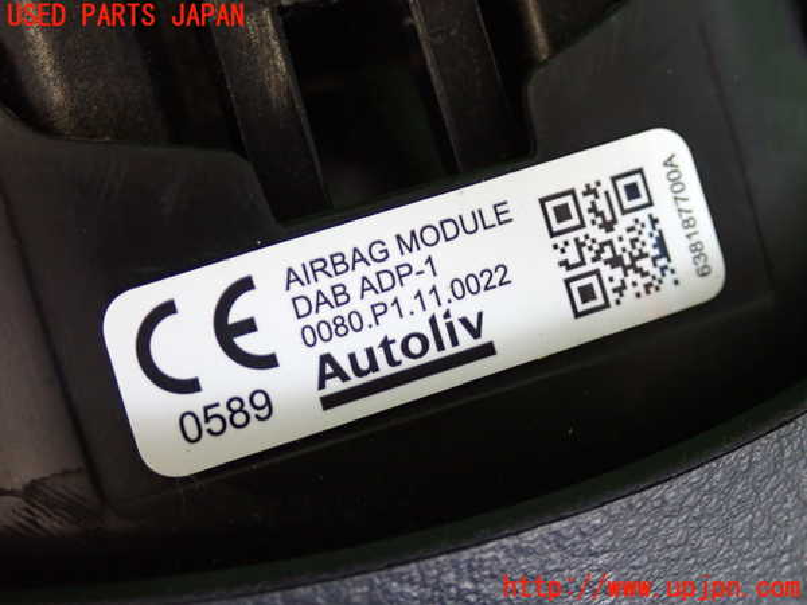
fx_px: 1655
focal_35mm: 71
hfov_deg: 27.4
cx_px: 404
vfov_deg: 20.7
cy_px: 302
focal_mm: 12.73
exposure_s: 1/50
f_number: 3.9
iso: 800
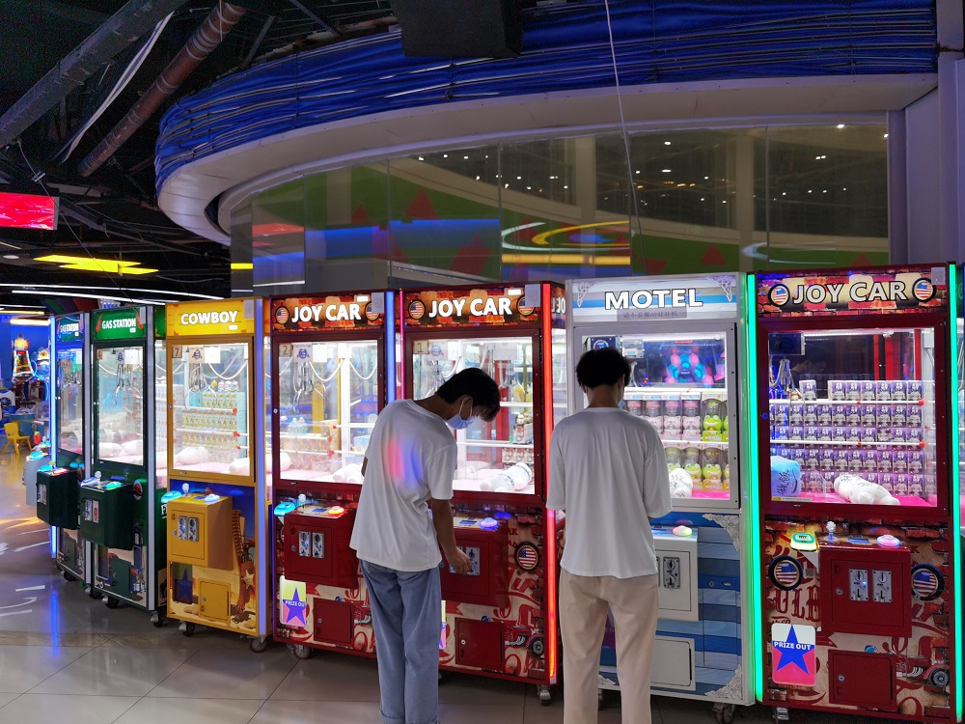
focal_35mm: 27
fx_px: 753
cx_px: 482
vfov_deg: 51.4
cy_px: 362
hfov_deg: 65.3
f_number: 1.9
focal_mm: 6.71
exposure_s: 1/100
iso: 100
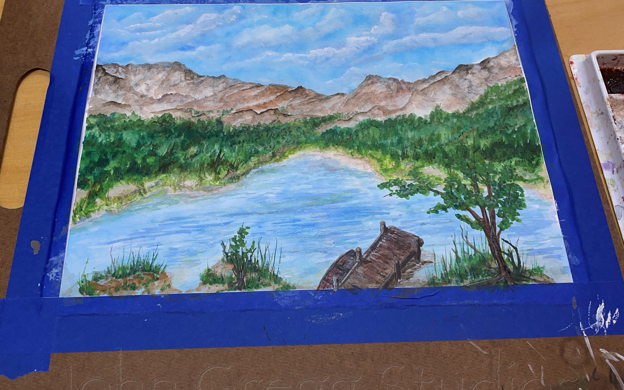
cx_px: 312
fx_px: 629
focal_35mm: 37
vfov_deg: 34.1
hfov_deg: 52.7
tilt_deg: -59.4
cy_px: 127
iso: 50
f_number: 1.6
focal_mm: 4.2
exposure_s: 1/120
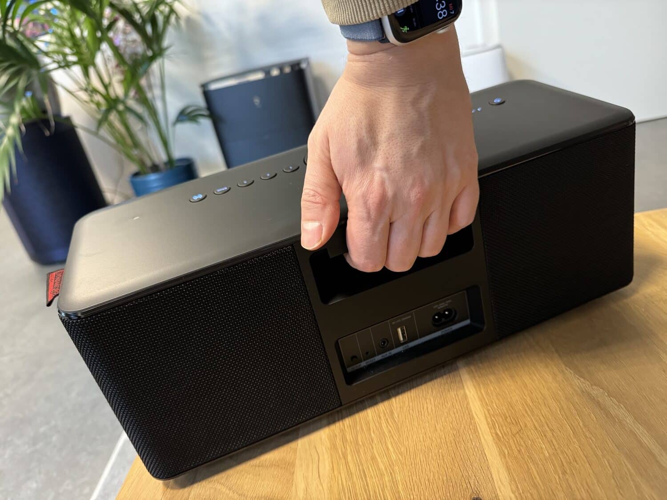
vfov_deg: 56.8
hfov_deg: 71.6
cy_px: 250
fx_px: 462
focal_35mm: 24
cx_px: 334
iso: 640
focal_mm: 6.86
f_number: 1.78
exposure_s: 1/50
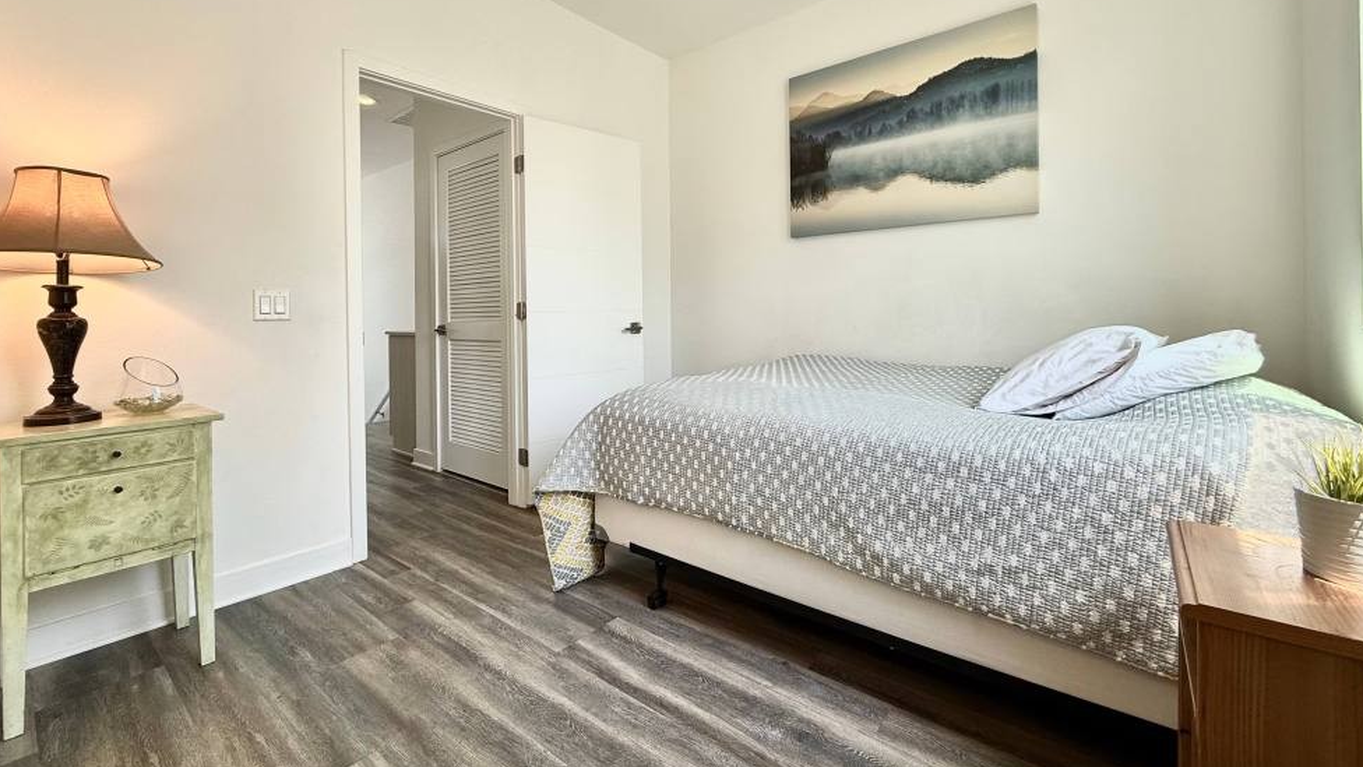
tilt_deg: +0.0
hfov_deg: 99.4
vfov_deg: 66.6
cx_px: 688
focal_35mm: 16
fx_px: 578
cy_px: 314
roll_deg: +0.5
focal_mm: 2.22
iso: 64
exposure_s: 1/120
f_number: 2.2
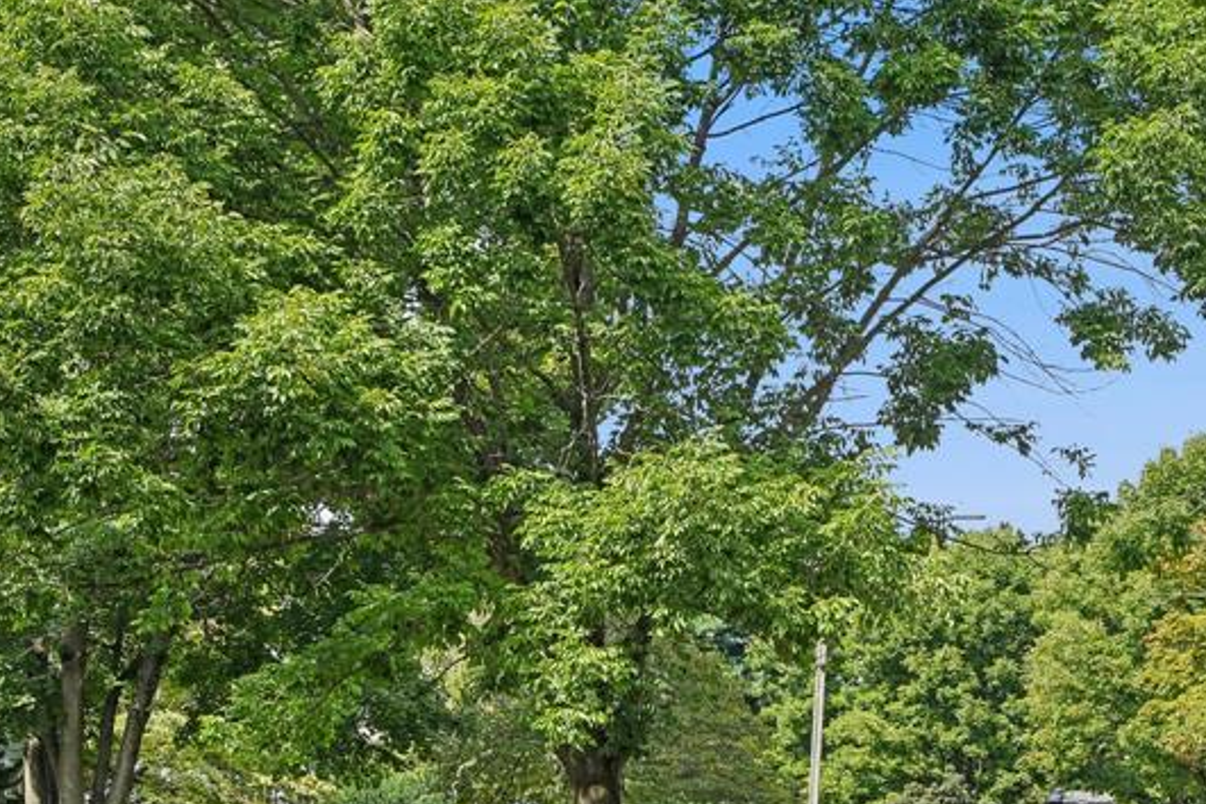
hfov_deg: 24.4
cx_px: 1079
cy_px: 727
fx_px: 2713
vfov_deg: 16.6
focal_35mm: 81
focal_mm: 28
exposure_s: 1/250
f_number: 8
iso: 200
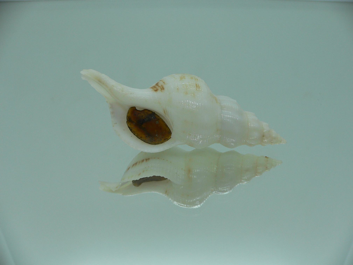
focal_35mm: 35
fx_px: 357
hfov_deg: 52.6
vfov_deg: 40.7
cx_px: 176
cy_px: 132
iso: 80
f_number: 2.8
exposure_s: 1/60
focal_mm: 4.6
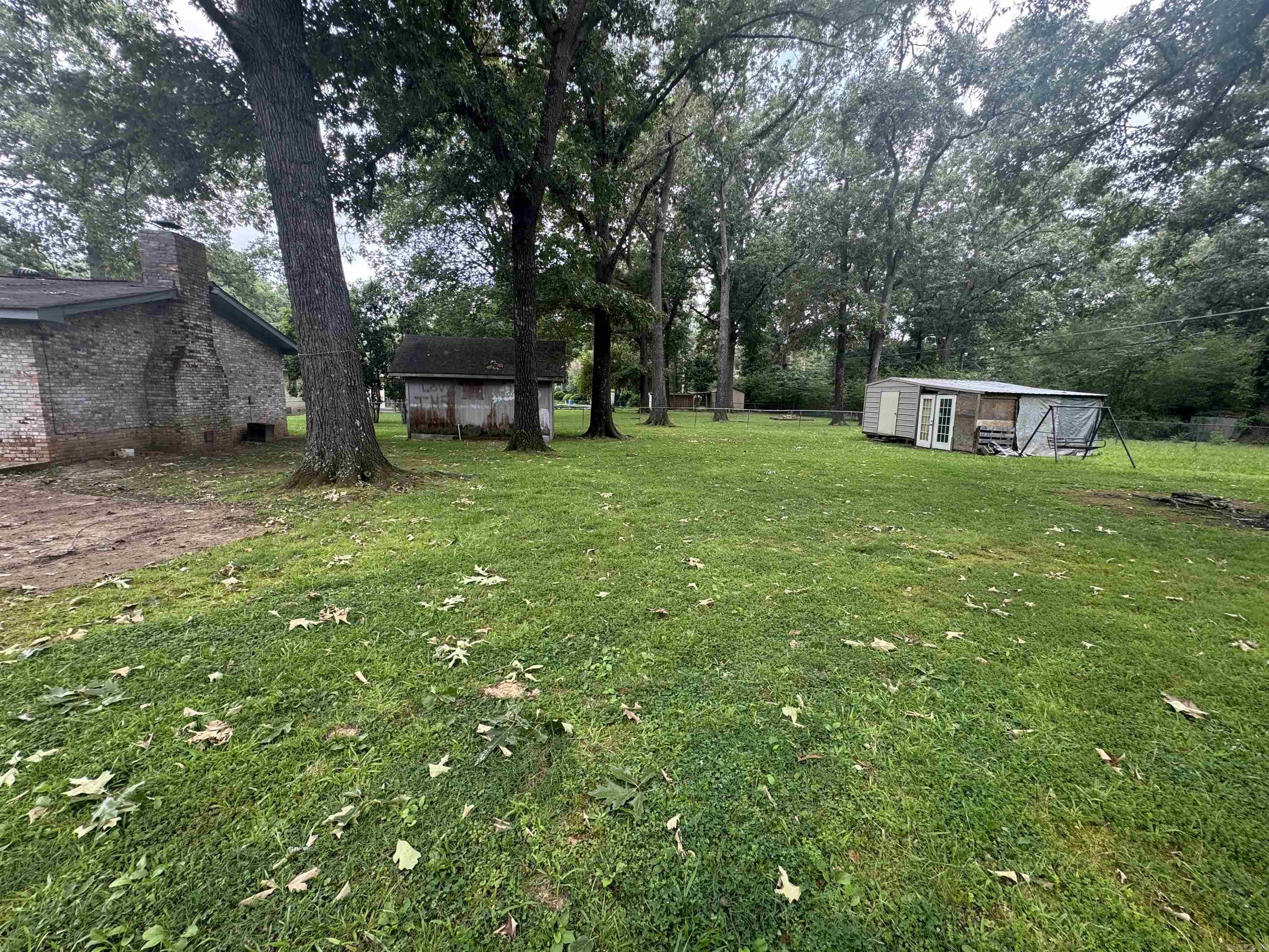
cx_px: 634
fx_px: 513
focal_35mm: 14
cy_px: 476
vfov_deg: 85.7
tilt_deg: -8.5
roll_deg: -1.6
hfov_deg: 102.1
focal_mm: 2.22
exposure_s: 1/129
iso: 40
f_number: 2.2
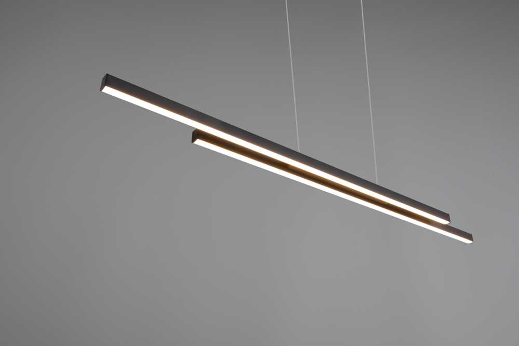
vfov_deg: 38.9
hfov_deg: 55.8
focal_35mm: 34
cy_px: 173
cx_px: 260
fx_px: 490
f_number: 16
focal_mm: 34
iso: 100
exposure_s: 1/8
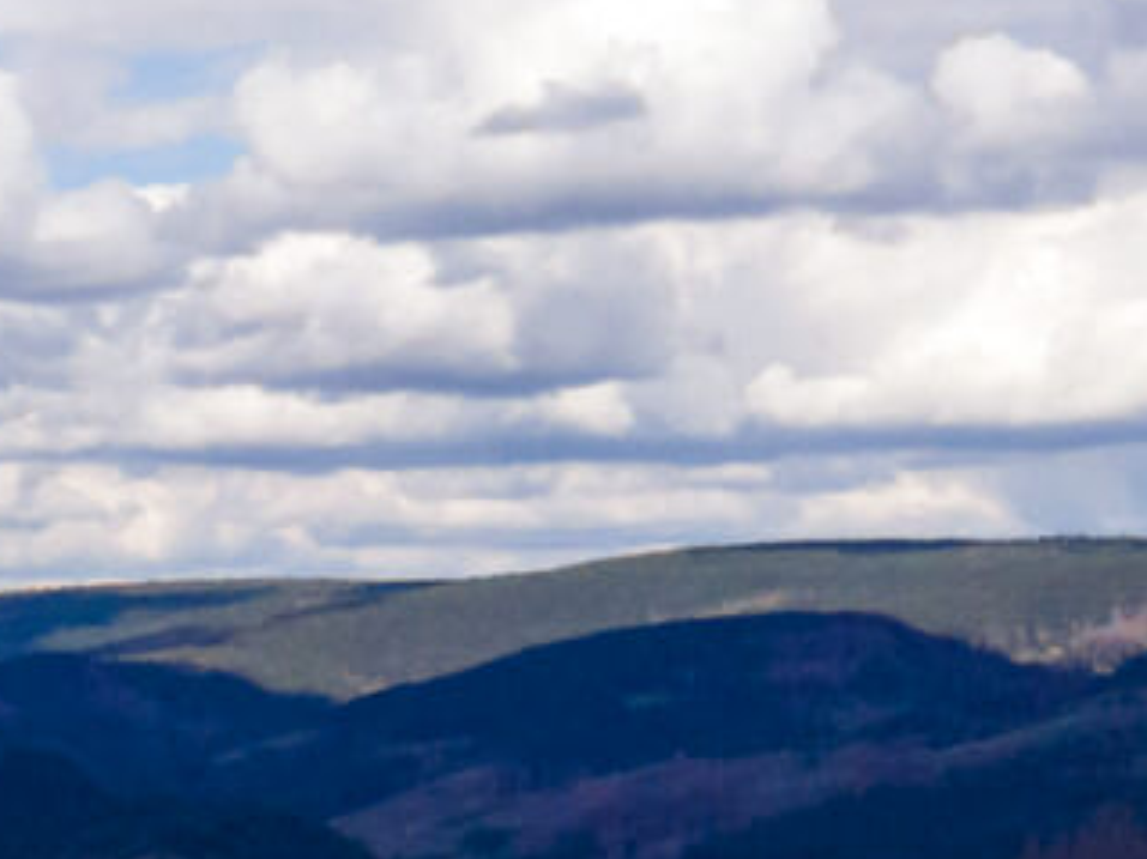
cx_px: -1492
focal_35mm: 154
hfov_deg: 11.1
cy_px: 1908
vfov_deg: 8.9
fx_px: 5101
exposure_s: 1/1000
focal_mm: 4.5
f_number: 2.8
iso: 110
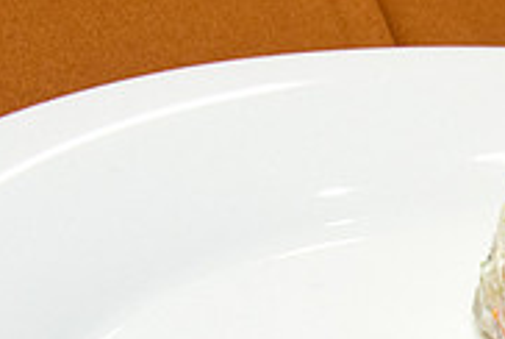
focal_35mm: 124
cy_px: 532
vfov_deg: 10.6
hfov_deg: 15.4
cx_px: 730
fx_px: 1742
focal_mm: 26
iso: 800
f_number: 7.1
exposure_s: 1/100
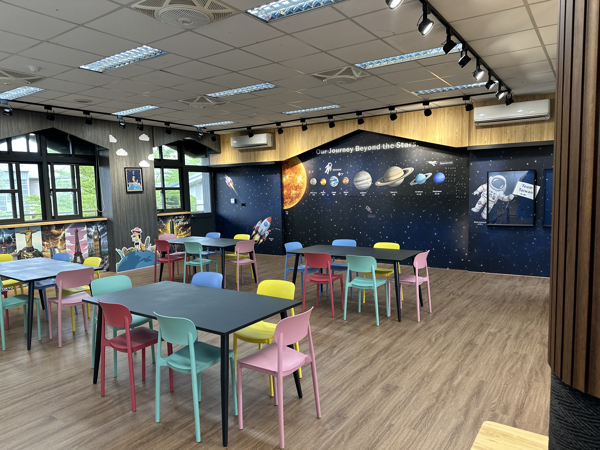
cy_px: 225
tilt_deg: -4.9
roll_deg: +1.8
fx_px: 416
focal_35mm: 24
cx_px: 300
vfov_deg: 56.8
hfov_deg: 71.6
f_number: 1.78
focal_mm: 6.86
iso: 160
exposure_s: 1/120
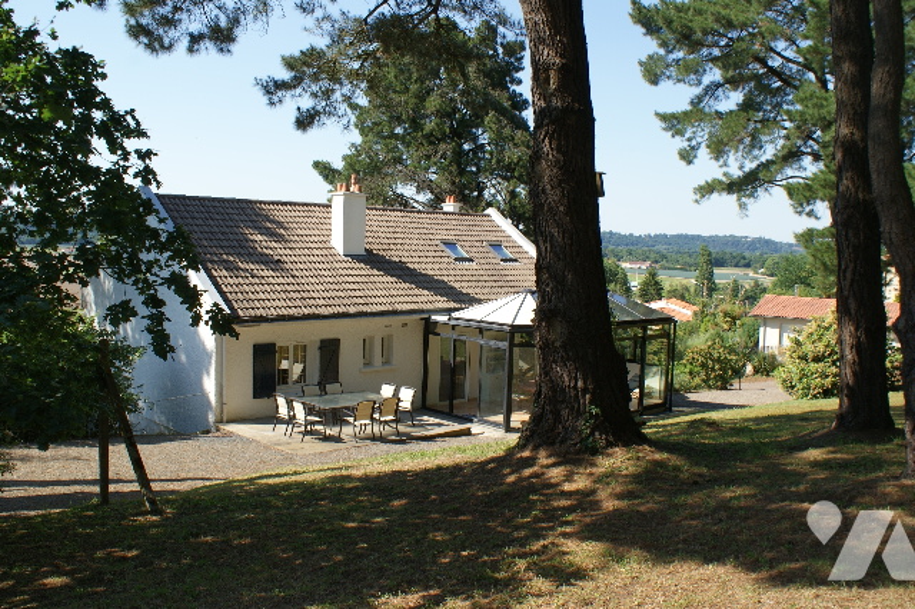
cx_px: 458
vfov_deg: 43.6
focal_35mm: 30
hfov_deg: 62.0
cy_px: 304
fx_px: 762
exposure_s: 1/100
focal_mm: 20
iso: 100
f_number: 10
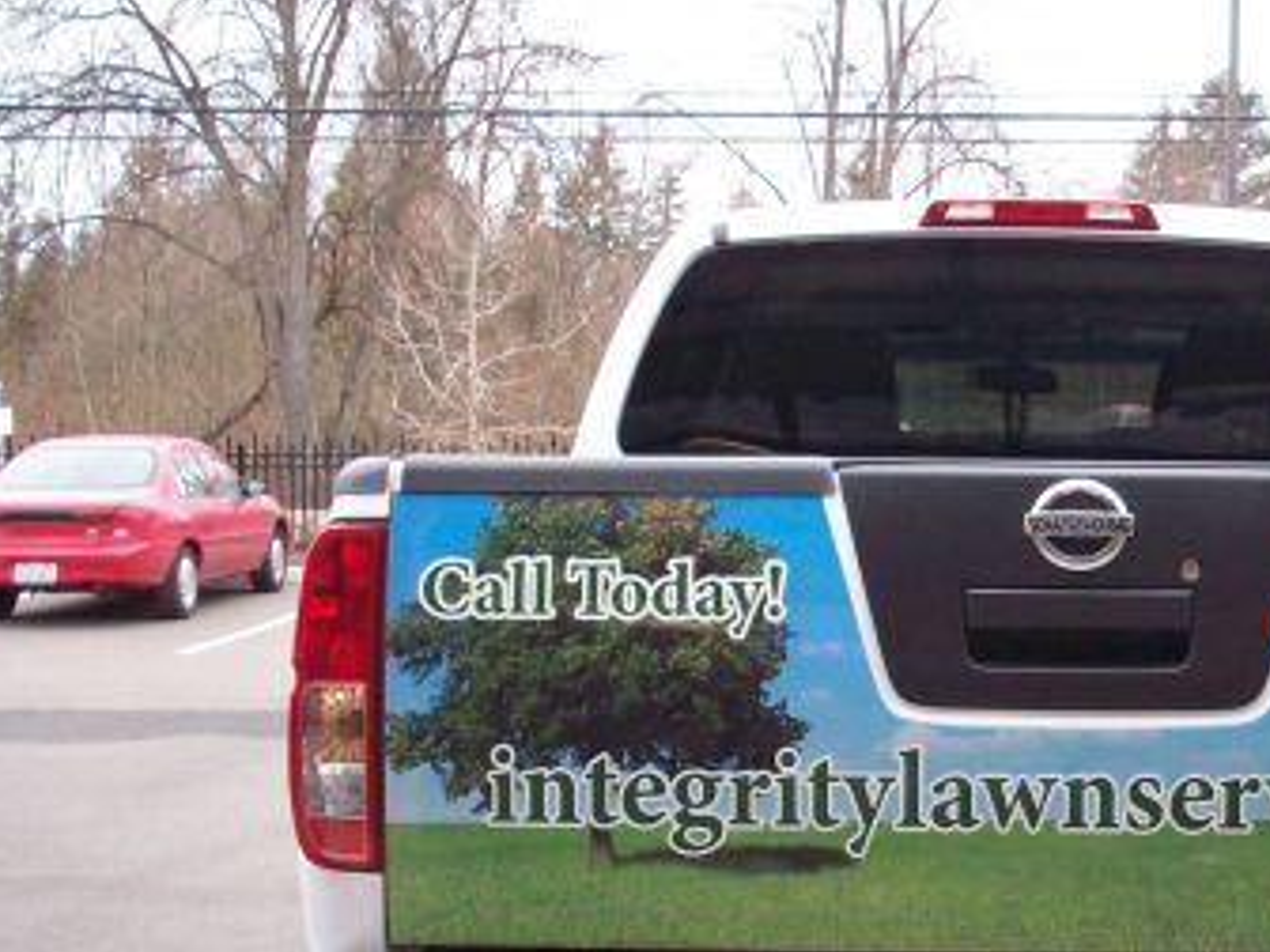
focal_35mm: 66
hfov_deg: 28.8
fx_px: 2421
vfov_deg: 22.1
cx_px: 1005
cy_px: 657
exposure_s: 1/127
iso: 160
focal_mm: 6.2
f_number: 2.8
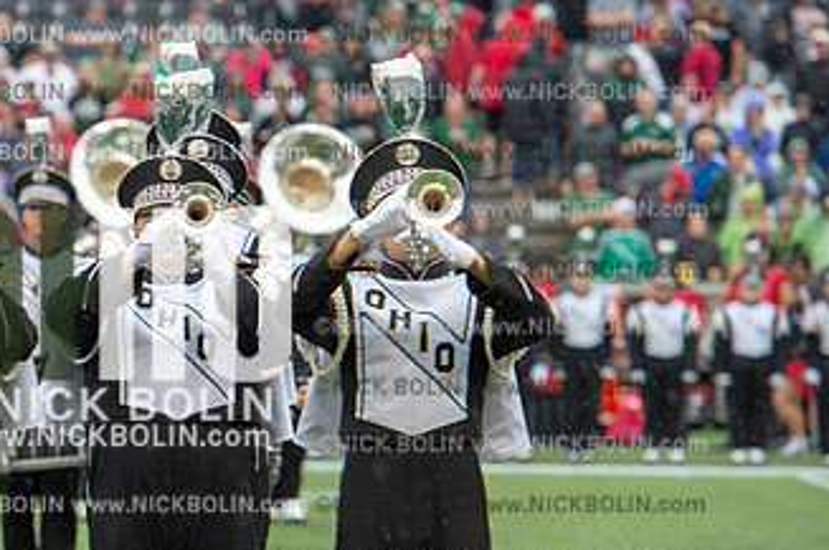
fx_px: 6530
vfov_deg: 4.8
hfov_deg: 7.2
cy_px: 327
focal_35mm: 284
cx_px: 112
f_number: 4
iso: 400
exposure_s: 1/500
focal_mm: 160
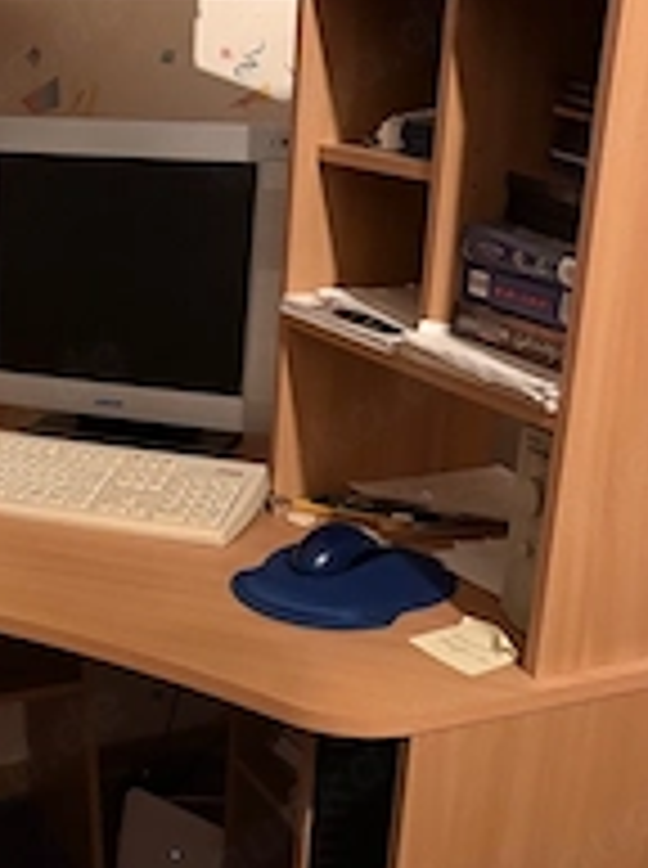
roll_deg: +0.5
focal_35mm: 54
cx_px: 90
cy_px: 486
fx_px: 1352
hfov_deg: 26.2
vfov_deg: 35.6
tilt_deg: -18.6
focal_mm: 5.96
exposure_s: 1/25
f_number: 1.6
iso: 640
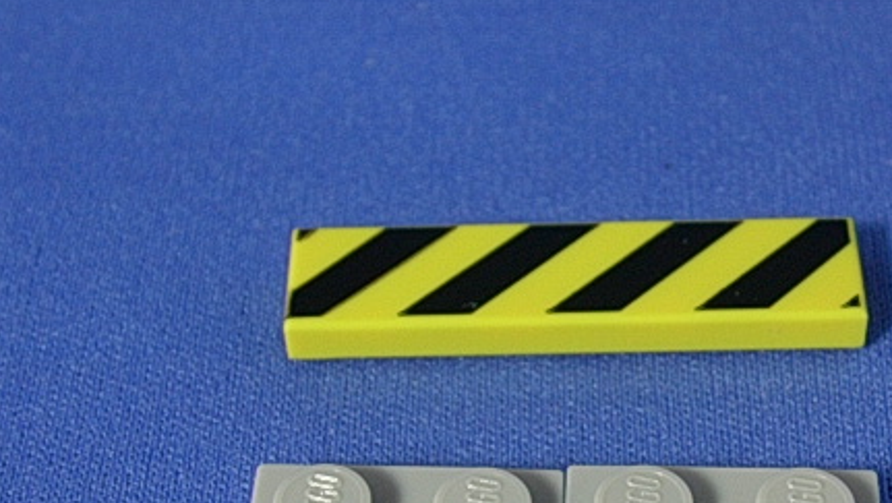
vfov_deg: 12.4
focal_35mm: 97
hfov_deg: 22.0
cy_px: 428
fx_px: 2296
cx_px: 528
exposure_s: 1/12.3
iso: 70
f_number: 3.4
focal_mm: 9
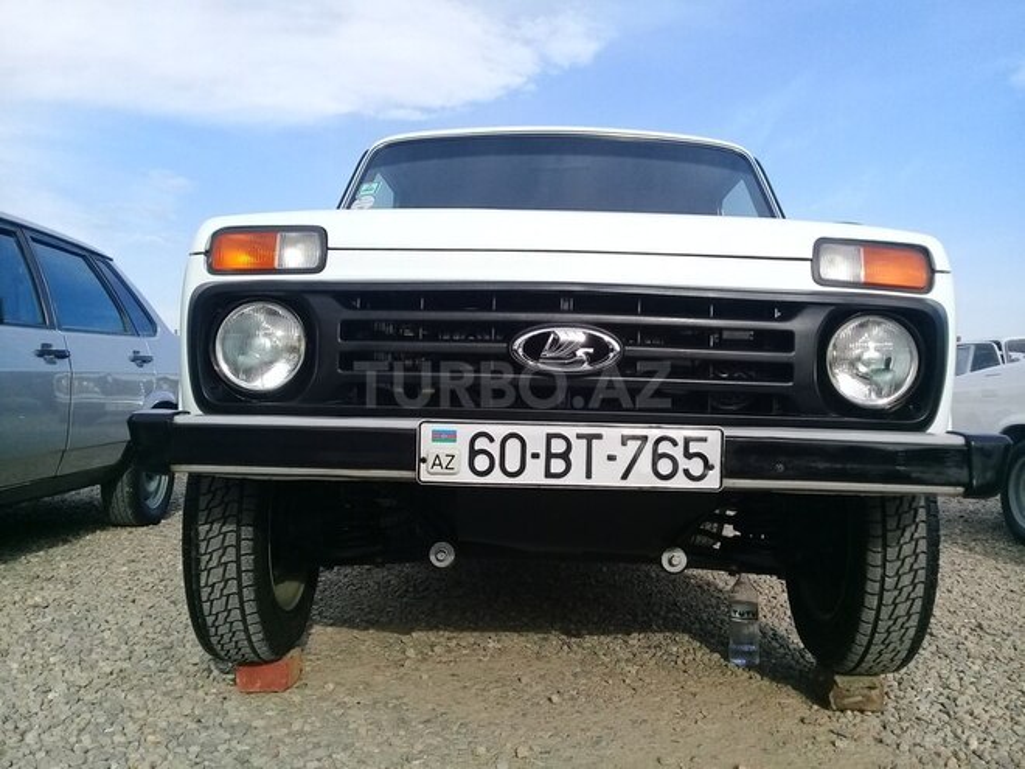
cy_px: 384
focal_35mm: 31
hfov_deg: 58.4
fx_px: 918
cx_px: 512
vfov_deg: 45.4
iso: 50
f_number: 2.2
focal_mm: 3.3
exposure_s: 1/747
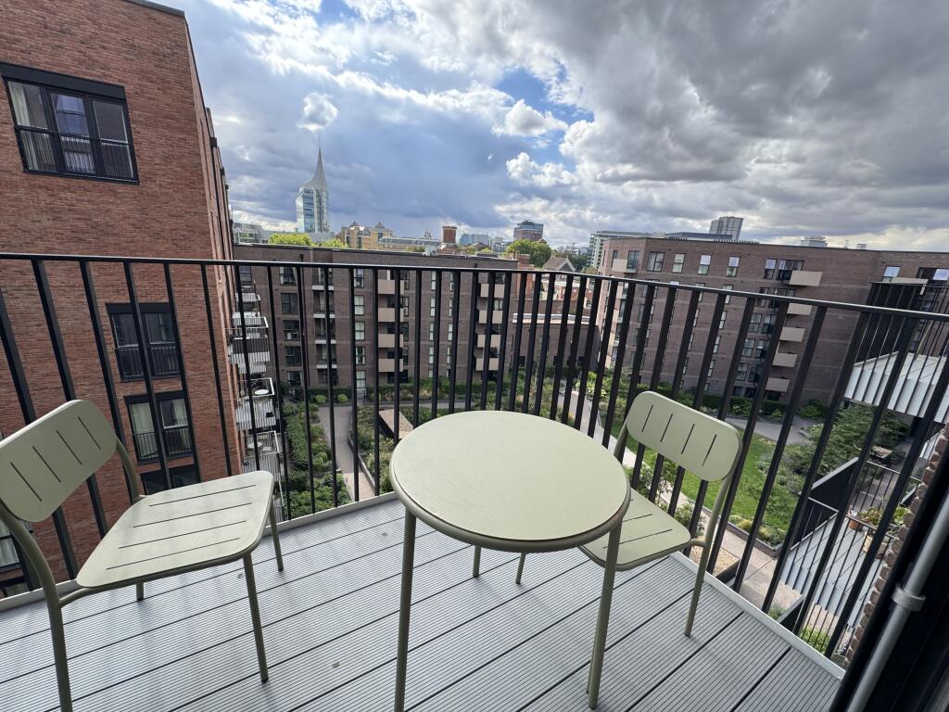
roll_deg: -3.8
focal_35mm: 14
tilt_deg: -16.0
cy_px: 356
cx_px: 474
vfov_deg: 85.7
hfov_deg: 102.1
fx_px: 384
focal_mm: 2.22
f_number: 2.2
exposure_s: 1/459
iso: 40
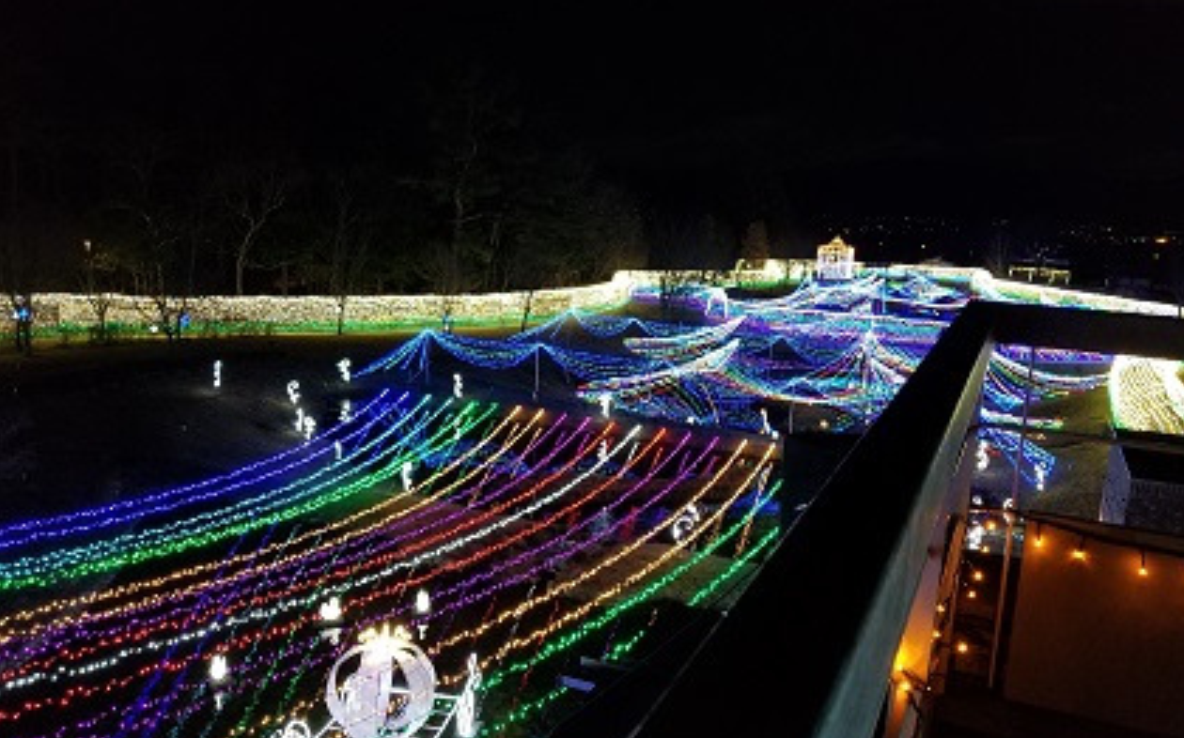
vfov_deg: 44.5
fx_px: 903
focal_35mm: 28
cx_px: 598
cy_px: 372
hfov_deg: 66.5
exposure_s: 1/17
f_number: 1.7
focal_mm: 4.25
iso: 250
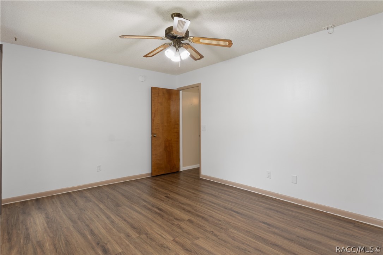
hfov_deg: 90.0
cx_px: 192
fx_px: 191
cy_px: 128
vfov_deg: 67.4
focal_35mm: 18
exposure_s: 1/3
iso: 320
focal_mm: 12
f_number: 8
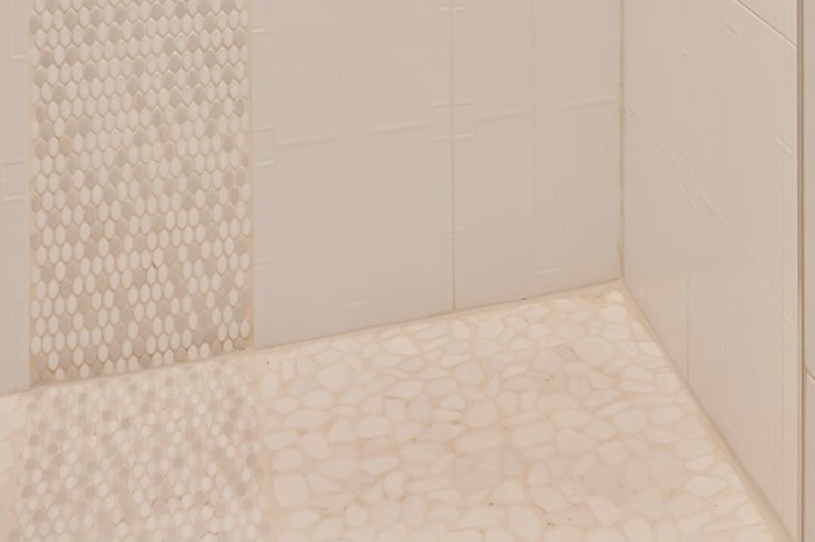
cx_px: 585
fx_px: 1312
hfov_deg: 34.0
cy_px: -425
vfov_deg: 18.4
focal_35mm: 58
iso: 125
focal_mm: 16
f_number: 6.3
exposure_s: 1/2.5
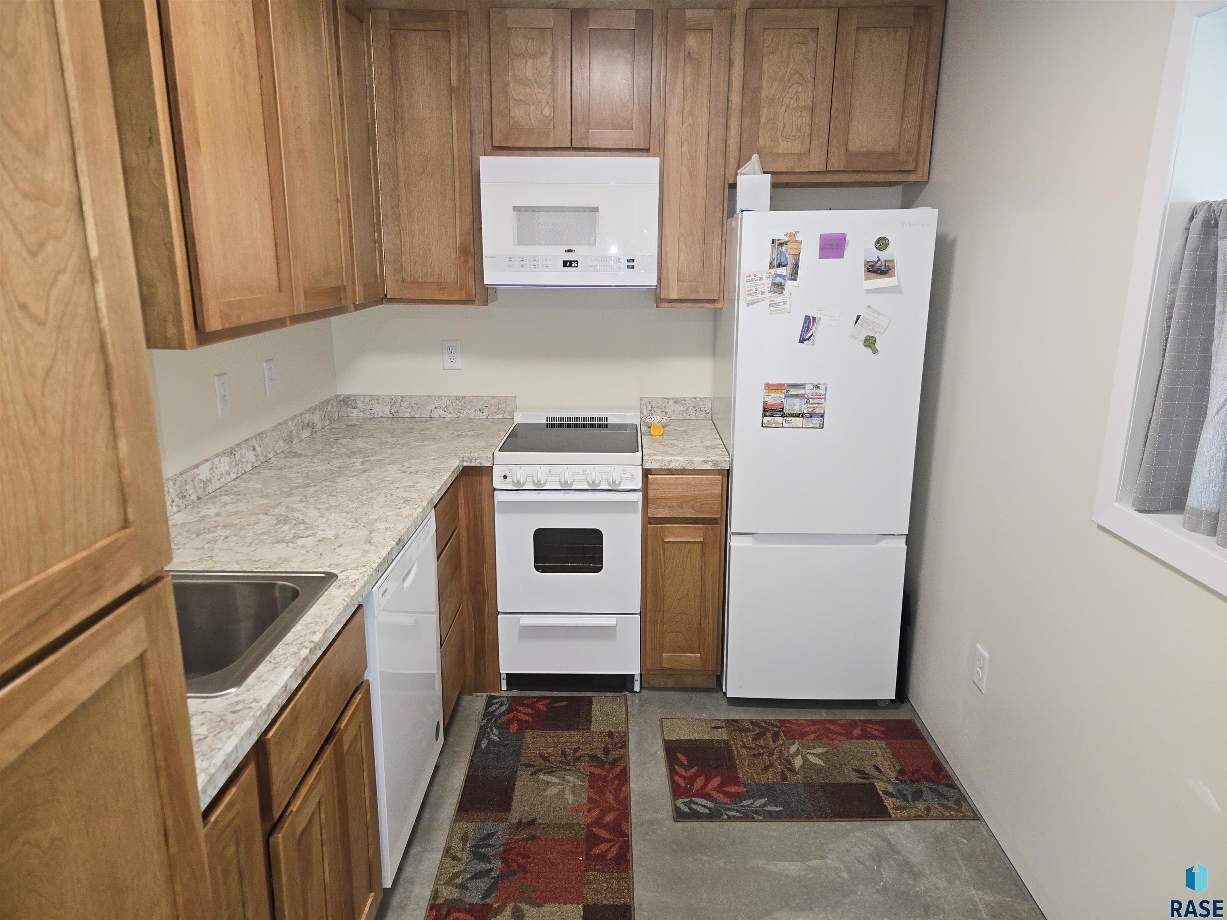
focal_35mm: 23
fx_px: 815
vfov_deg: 58.9
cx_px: 614
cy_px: 460
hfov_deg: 73.9
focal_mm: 5.4
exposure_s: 1/40
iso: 100
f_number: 1.8
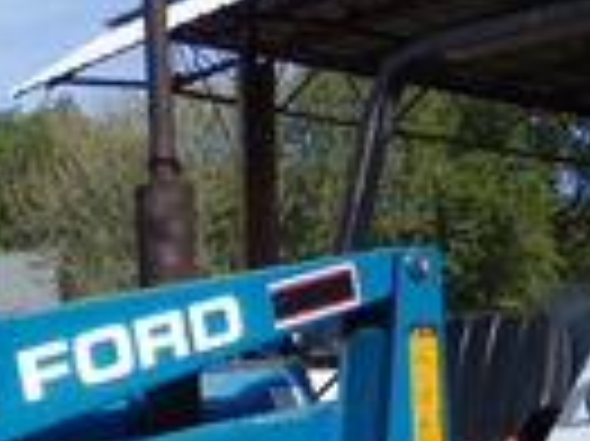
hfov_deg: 16.7
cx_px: 14
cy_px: 670
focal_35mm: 116
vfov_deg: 12.1
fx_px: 1975
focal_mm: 5.1
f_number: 3.9
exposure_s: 1/640
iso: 64
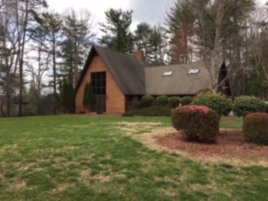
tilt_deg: +0.1
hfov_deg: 61.7
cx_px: 134
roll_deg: +0.5
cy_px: 100
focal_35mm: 29
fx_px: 225
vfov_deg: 48.2
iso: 25
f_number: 2.2
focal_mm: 4.15
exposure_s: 1/425
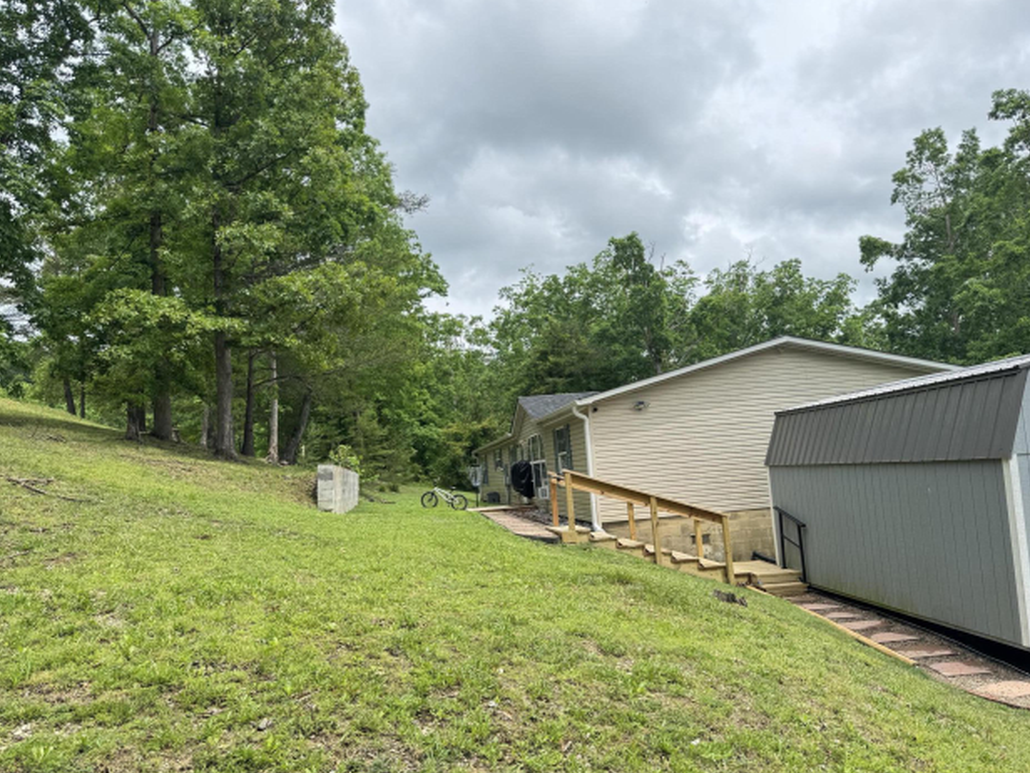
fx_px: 774
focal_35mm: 26
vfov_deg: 53.0
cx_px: 521
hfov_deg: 67.3
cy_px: 412
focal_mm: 6.76
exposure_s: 1/1980
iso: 80
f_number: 1.78
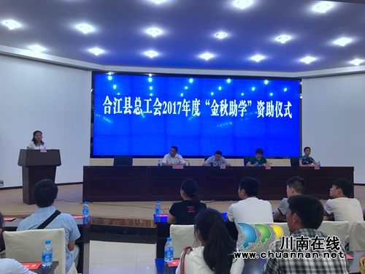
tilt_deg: +2.5
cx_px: 182
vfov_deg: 49.7
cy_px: 137
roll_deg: -0.7
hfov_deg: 63.4
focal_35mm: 28
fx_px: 295
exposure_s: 1/50
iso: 32
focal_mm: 3.99
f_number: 1.8
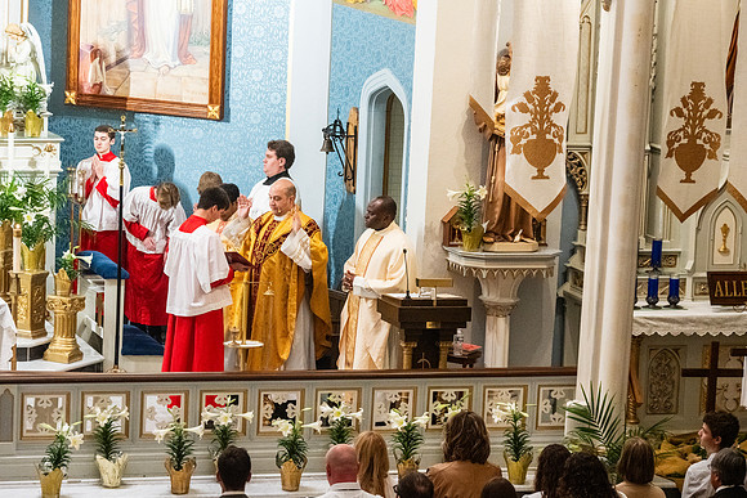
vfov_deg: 9.7
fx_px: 2925
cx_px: 374
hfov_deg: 14.6
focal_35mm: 141
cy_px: 249
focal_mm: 135
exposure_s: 1/60
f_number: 9
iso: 5000
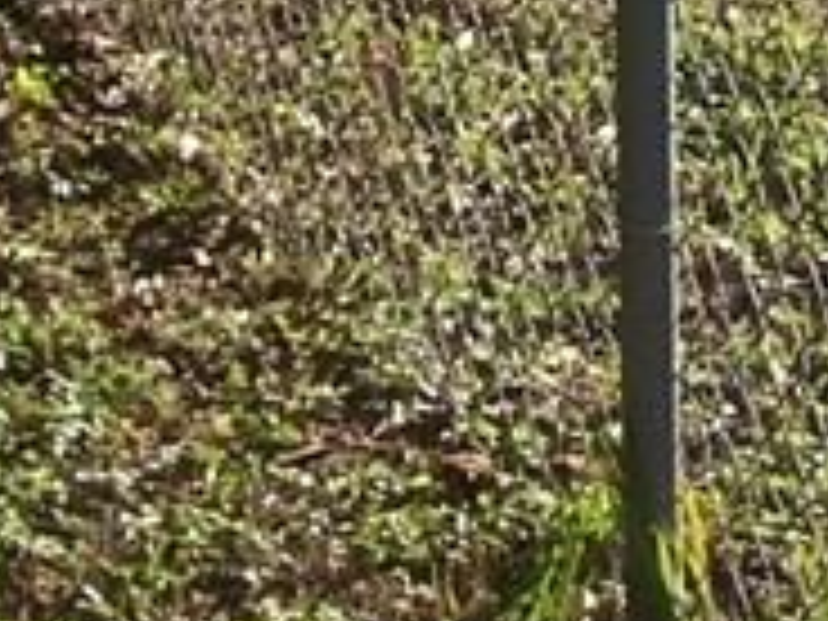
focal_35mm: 189
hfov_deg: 10.0
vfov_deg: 7.5
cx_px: 1377
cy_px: -608
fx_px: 4521
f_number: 5.6
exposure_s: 1/250
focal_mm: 5.6
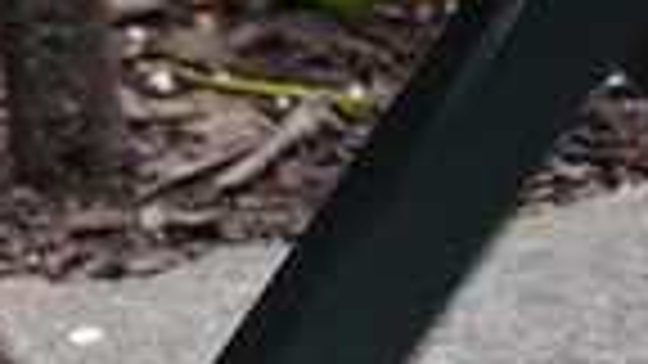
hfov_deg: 2.5
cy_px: 784
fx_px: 15052
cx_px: -374
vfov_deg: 1.4
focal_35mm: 876
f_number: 4
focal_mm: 100
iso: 1000
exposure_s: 1/160
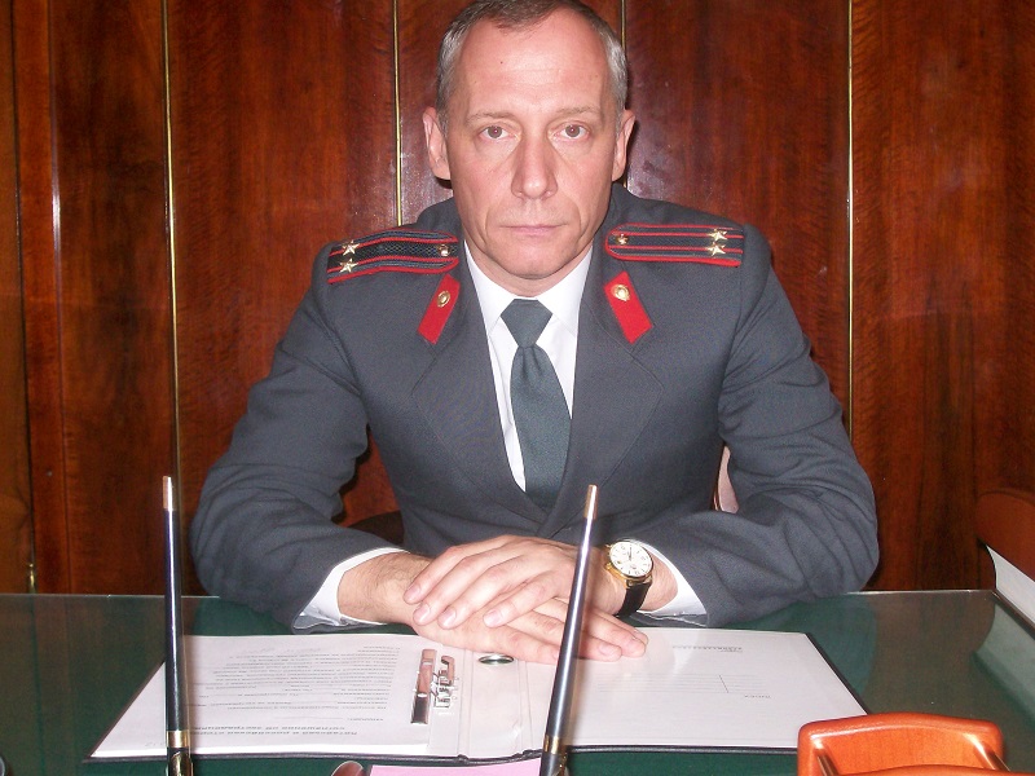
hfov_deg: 35.5
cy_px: 388
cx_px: 518
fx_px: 1615
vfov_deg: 27.0
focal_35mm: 54
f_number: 3.4
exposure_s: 1/77.4
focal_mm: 9.11
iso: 200
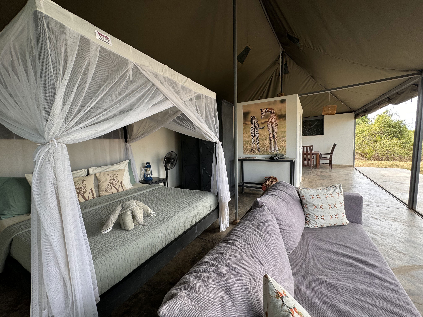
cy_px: 158
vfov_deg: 85.7
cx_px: 212
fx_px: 171
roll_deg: +2.9
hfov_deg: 102.1
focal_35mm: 14
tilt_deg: -5.2
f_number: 2.2
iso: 50
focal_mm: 2.22
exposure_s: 1/99
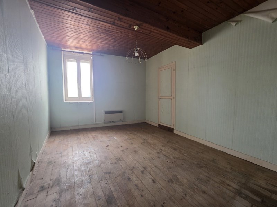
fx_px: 104
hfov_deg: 106.2
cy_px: 104
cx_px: 138
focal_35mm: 13
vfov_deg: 89.9
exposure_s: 1/60
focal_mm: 2.2
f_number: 1.9
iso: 250
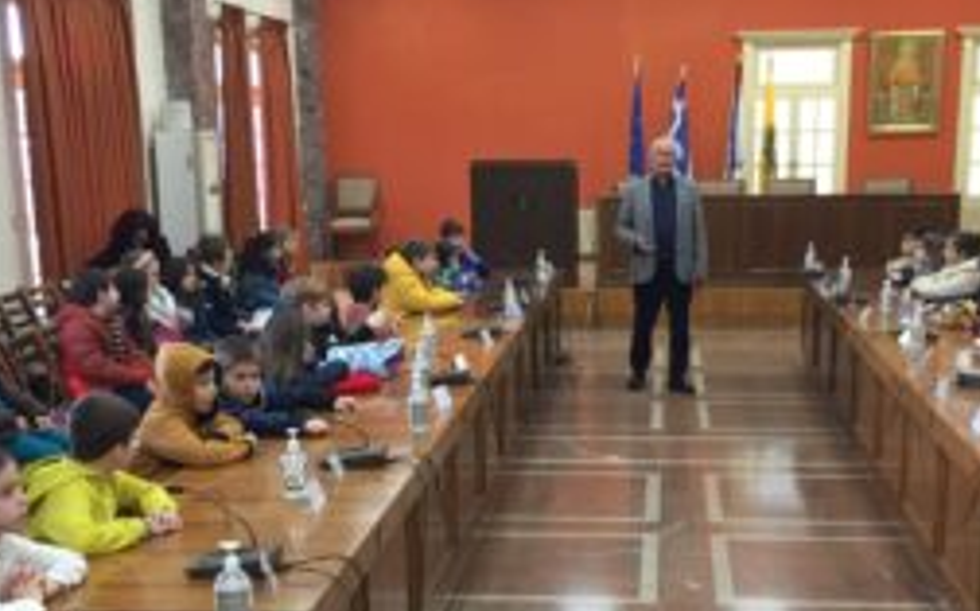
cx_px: 529
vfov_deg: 23.1
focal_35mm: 55
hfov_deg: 36.9
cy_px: 494
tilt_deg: -12.8
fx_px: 1468
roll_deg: -1.2
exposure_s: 1/33
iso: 100
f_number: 2.2
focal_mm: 4.15
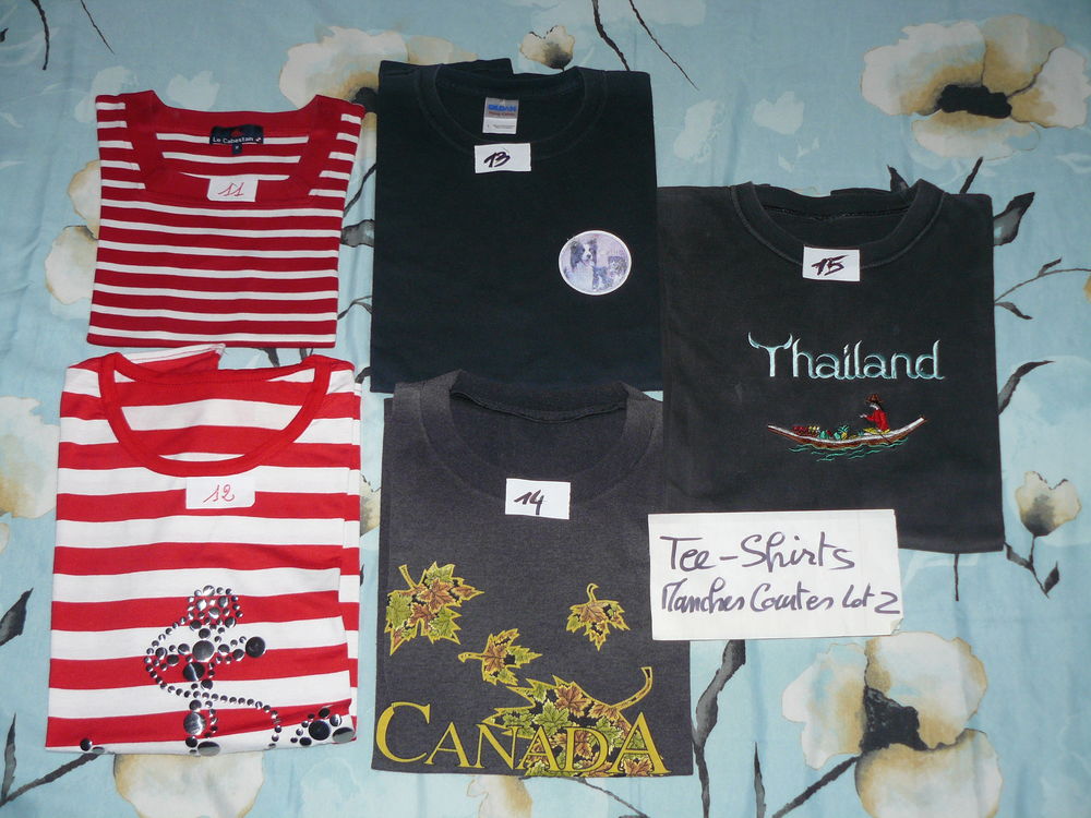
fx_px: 1135
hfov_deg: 51.4
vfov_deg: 39.7
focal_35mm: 36
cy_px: 409
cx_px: 546
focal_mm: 6
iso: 100
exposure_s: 1/50
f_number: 2.8
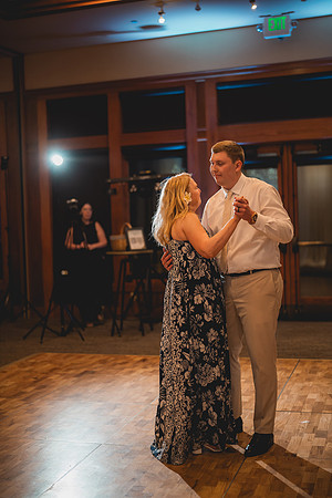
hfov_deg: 27.0
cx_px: 166
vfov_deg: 39.6
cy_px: 249
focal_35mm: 50
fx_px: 692
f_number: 1.4
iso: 1250
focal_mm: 50
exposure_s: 1/320
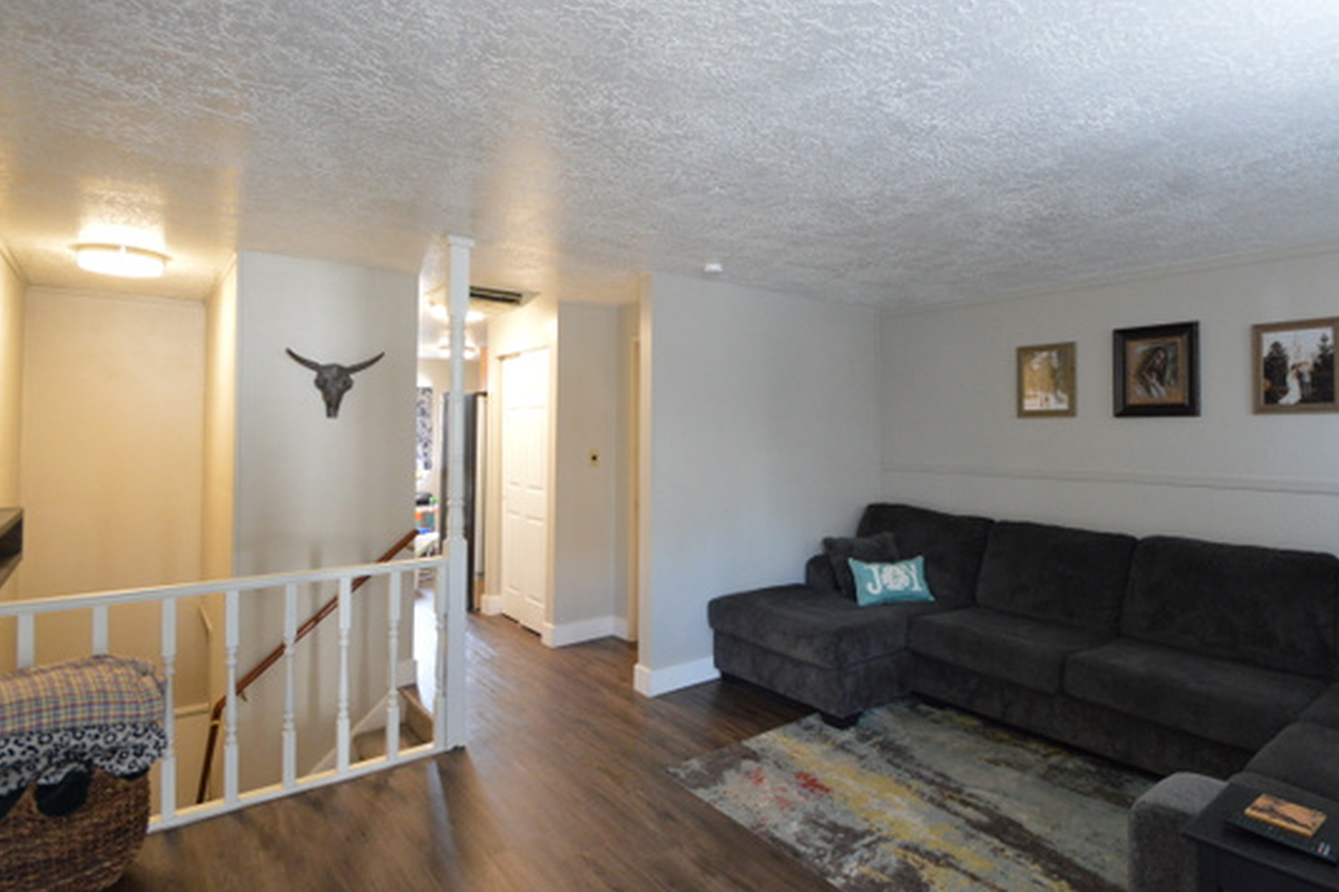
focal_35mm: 18
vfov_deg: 67.3
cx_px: 764
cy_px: 420
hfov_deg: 89.5
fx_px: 669
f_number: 3.5
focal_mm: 10
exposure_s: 1/60
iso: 2000
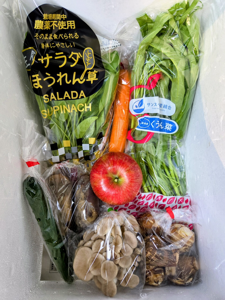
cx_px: 112
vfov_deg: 73.9
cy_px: 150
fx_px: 199
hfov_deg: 58.9
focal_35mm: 23
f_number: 1.8
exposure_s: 1/100
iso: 125
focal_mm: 5.4
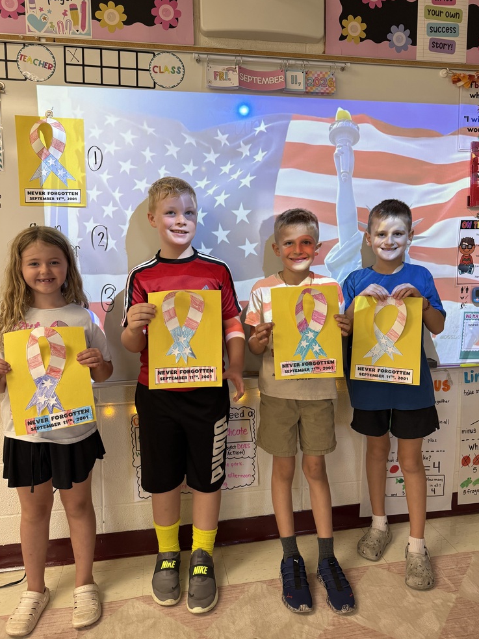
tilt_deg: -5.5
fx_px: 461
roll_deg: +0.2
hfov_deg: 54.9
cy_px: 309
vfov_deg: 69.4
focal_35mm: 25
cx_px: 240
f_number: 1.78
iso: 125
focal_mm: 6.76
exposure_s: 1/120
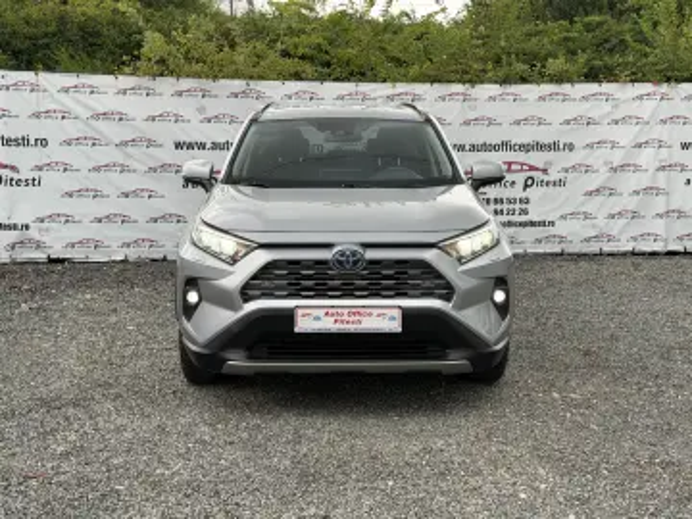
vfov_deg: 30.3
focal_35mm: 48
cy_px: 260
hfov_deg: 39.7
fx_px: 960
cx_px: 346
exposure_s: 1/503
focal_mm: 6.76
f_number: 1.78
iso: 64
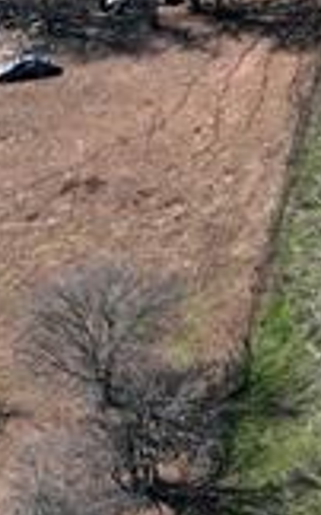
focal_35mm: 161
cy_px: 11
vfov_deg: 12.9
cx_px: 747
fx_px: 2258
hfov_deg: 7.6
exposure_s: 1/1600
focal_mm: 12.29
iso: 140
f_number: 2.8
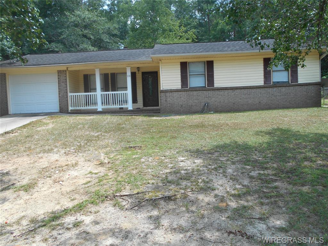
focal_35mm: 26
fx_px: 246
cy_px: 123
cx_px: 164
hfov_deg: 67.3
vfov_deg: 53.1
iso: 80
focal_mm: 4.6
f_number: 3.2
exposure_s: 1/320
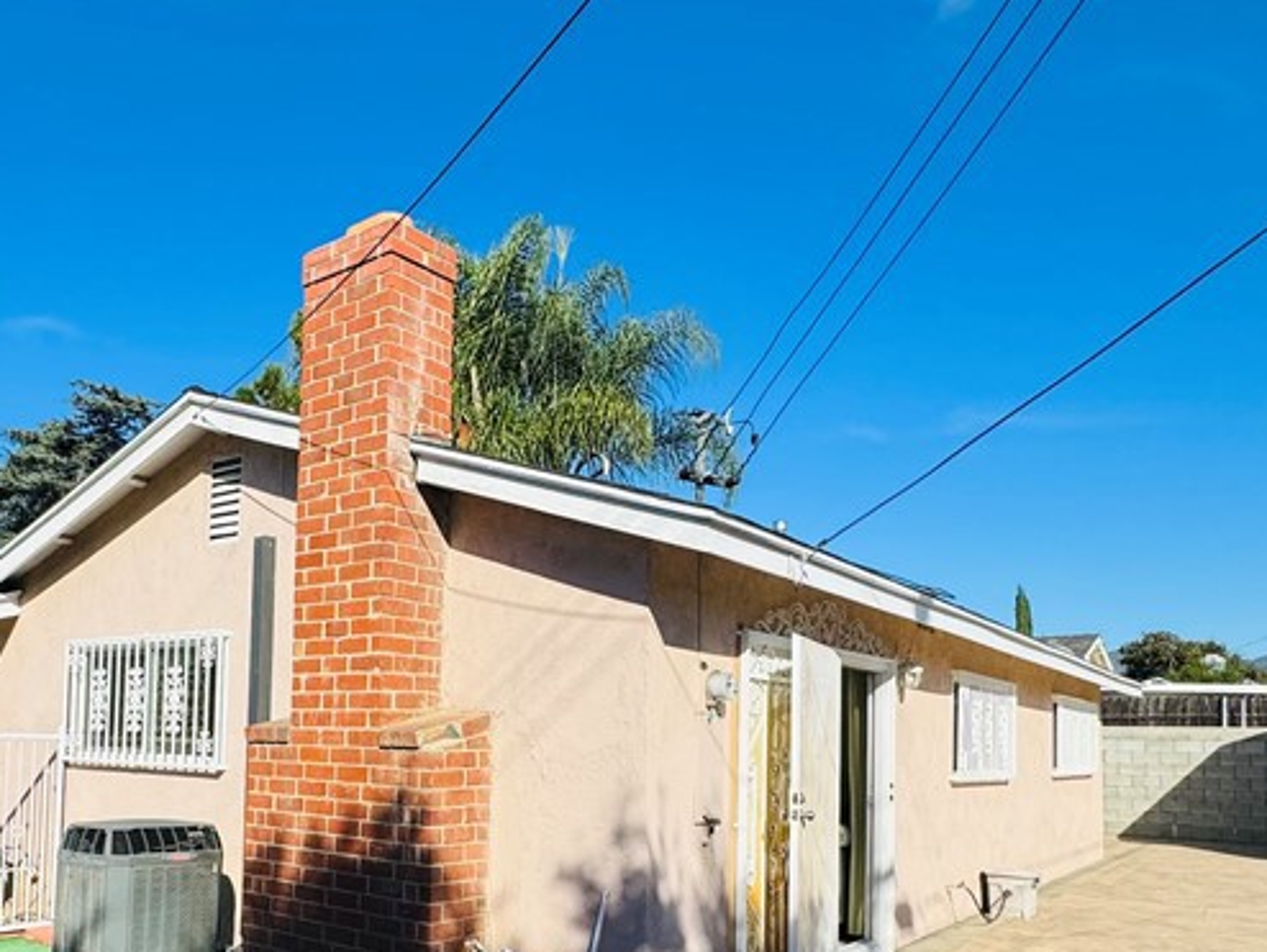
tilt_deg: +3.3
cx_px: 459
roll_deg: -1.9
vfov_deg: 47.0
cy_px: 680
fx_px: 1062
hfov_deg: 60.6
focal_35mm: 29
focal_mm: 2.22
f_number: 2.2
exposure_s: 1/3717
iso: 50
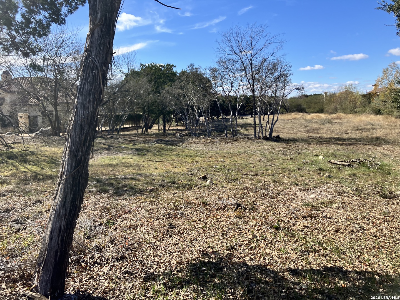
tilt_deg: -6.2
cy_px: 150
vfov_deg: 49.7
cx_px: 200
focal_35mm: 28
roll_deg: +1.1
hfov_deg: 63.4
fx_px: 324
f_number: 1.8
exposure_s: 1/1567
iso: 32
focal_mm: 3.99
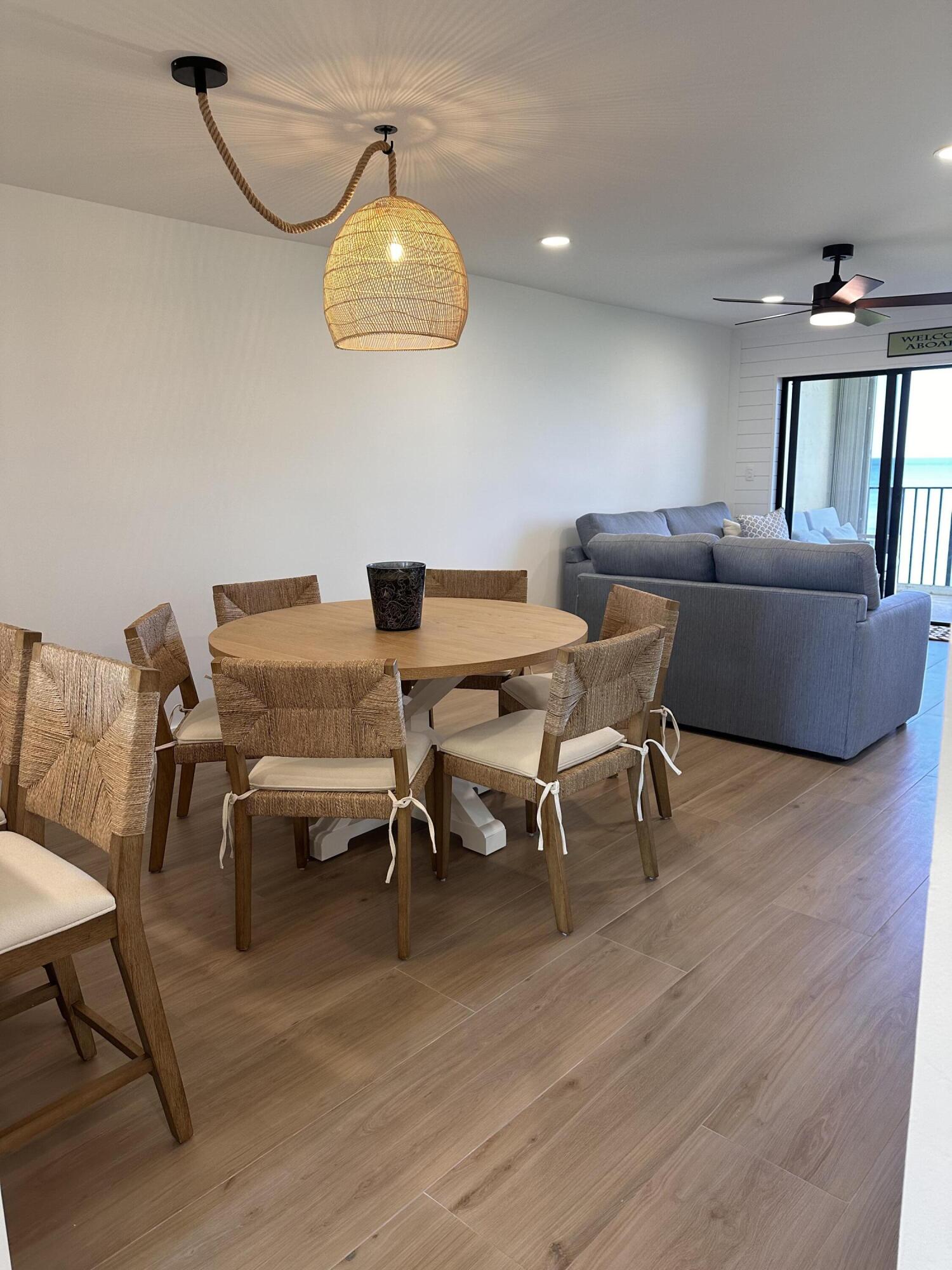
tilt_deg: -10.6
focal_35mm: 24
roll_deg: -0.1
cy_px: 635
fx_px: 880
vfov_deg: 71.6
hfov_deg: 56.8
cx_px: 476
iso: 125
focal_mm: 6.86
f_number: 1.78
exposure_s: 1/120
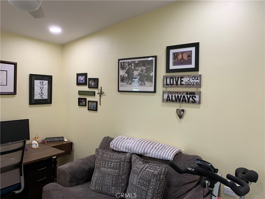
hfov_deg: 67.3
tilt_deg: -5.7
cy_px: 100
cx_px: 132
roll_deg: -0.5
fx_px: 199
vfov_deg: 53.1
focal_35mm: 26
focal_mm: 4.25
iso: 80
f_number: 1.8
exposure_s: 1/60
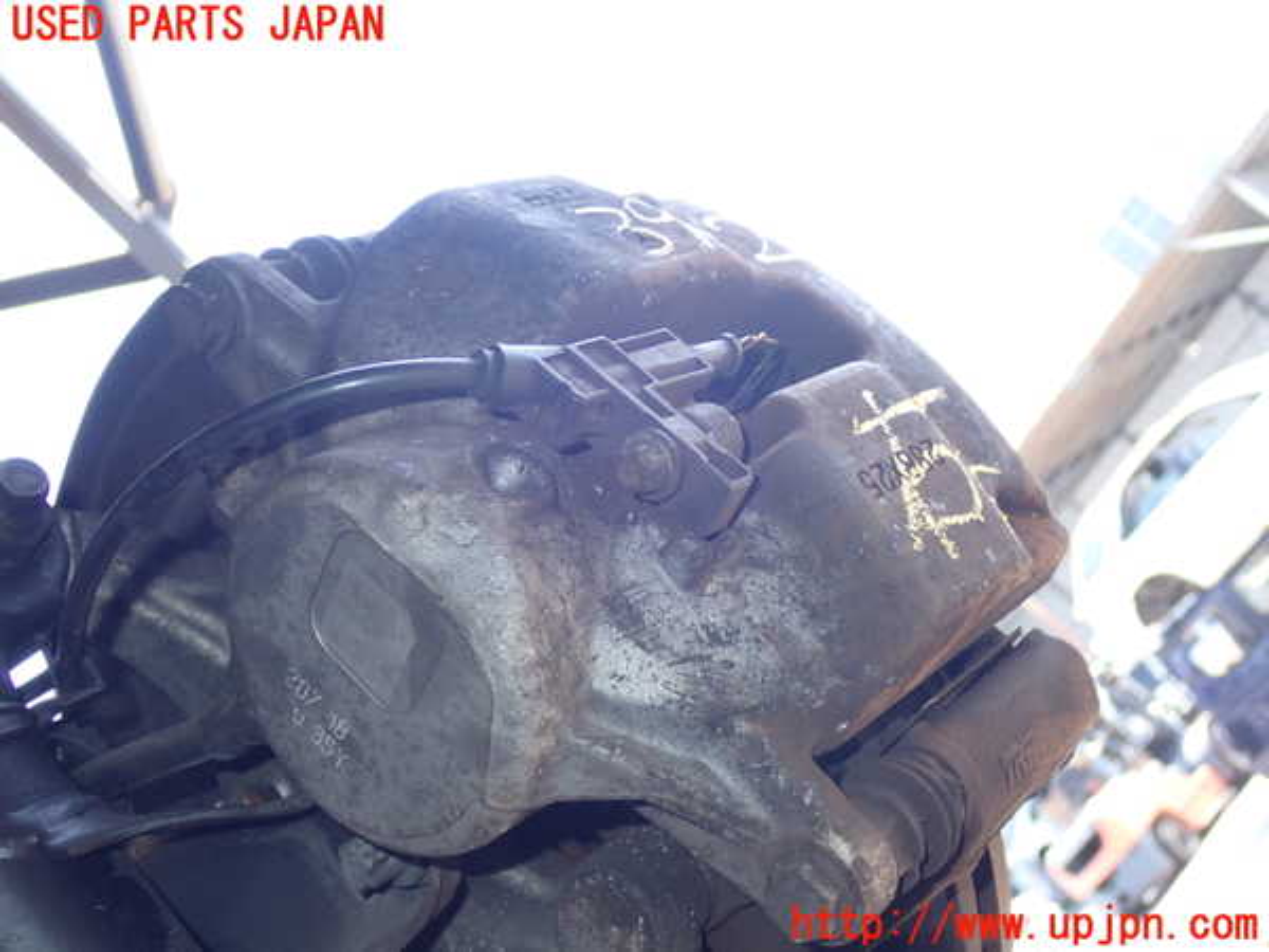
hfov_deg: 42.9
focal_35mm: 44
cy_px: 476
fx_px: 1613
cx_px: 634
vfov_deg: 32.9
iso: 160
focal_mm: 7.84
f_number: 2.9
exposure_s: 1/125
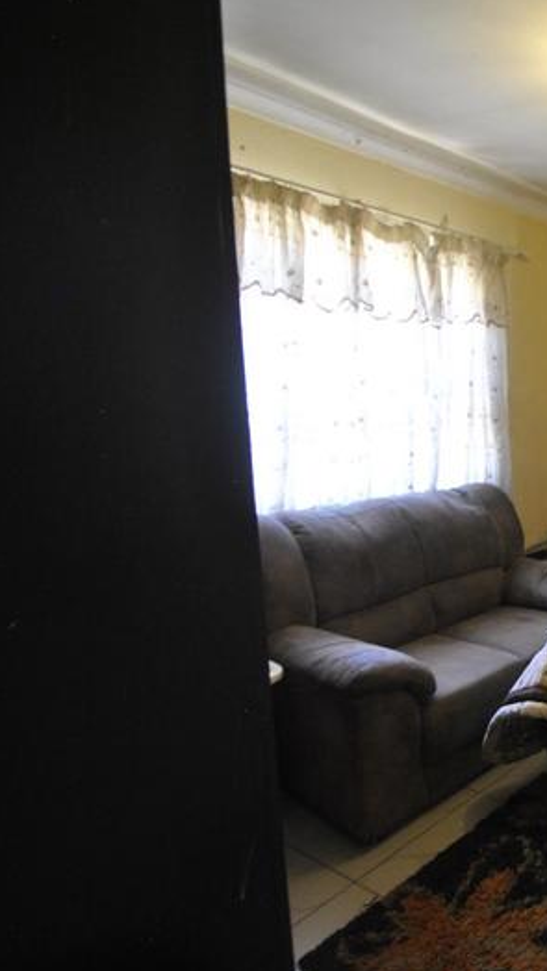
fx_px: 618
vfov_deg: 76.3
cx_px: 705
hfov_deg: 34.4
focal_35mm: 24
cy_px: 485
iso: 400
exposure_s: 1/30
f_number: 3.5
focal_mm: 10
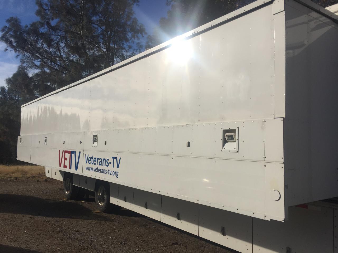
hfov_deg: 61.7
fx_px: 283
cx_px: 169
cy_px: 126
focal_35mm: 29
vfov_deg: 48.2
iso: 32
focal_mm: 4.15
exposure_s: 1/4405
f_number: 2.2
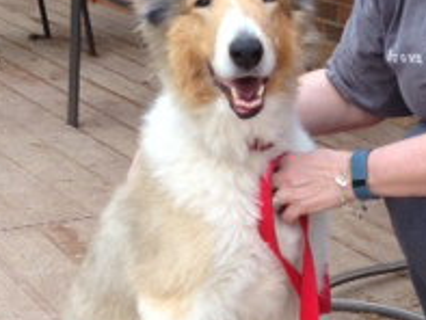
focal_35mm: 107
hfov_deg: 18.0
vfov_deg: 13.8
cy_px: 138
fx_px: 1318
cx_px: 404
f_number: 2.4
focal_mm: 4.12
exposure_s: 1/123
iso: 50
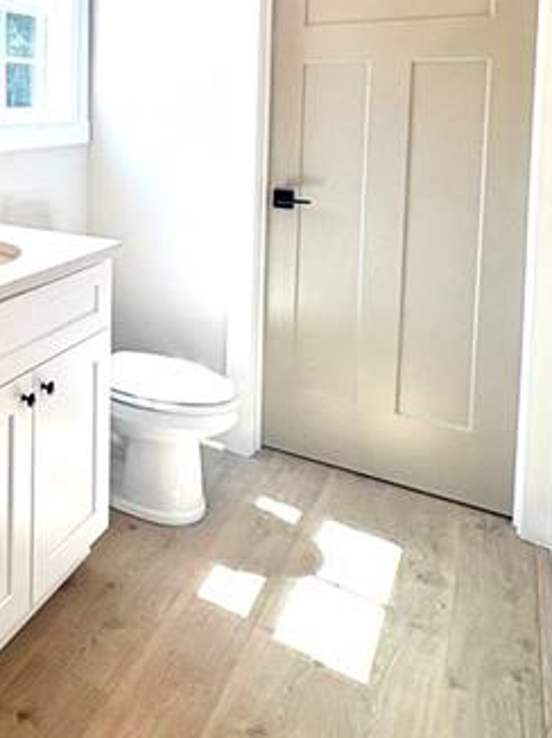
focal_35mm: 33
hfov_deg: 38.0
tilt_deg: -2.8
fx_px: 703
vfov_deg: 51.7
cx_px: -5
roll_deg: -0.2
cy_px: 140
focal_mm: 2.22
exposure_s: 1/271
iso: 64
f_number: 2.2
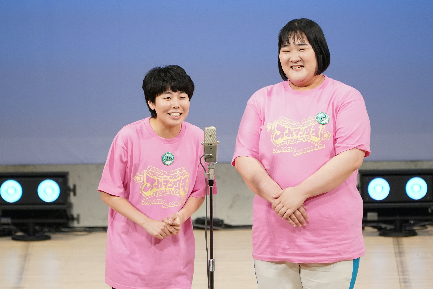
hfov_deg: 3.4
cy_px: 144
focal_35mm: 600
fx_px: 7216
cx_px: 216
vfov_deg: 2.3
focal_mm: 400
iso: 5000
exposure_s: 1/250
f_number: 5.6
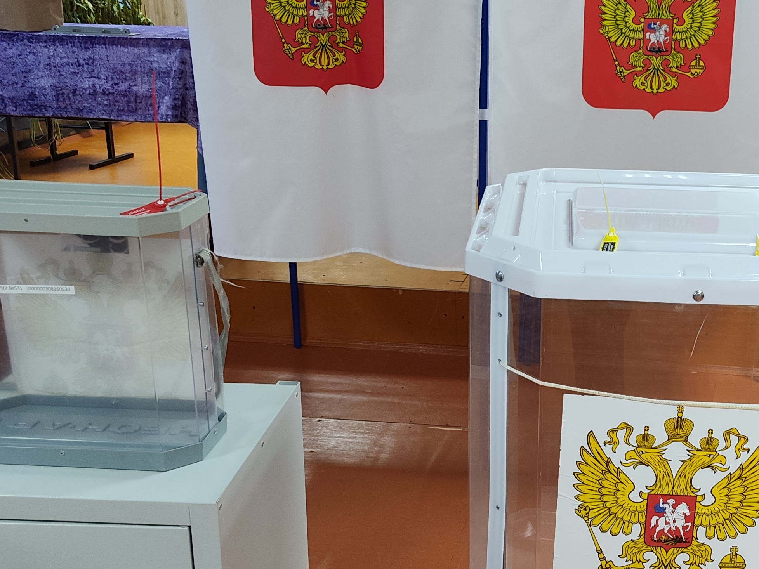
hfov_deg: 38.3
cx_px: 596
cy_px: 308
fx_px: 1052
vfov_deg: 30.2
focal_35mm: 48
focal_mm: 6.07
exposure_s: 1/50
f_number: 1.7
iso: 640
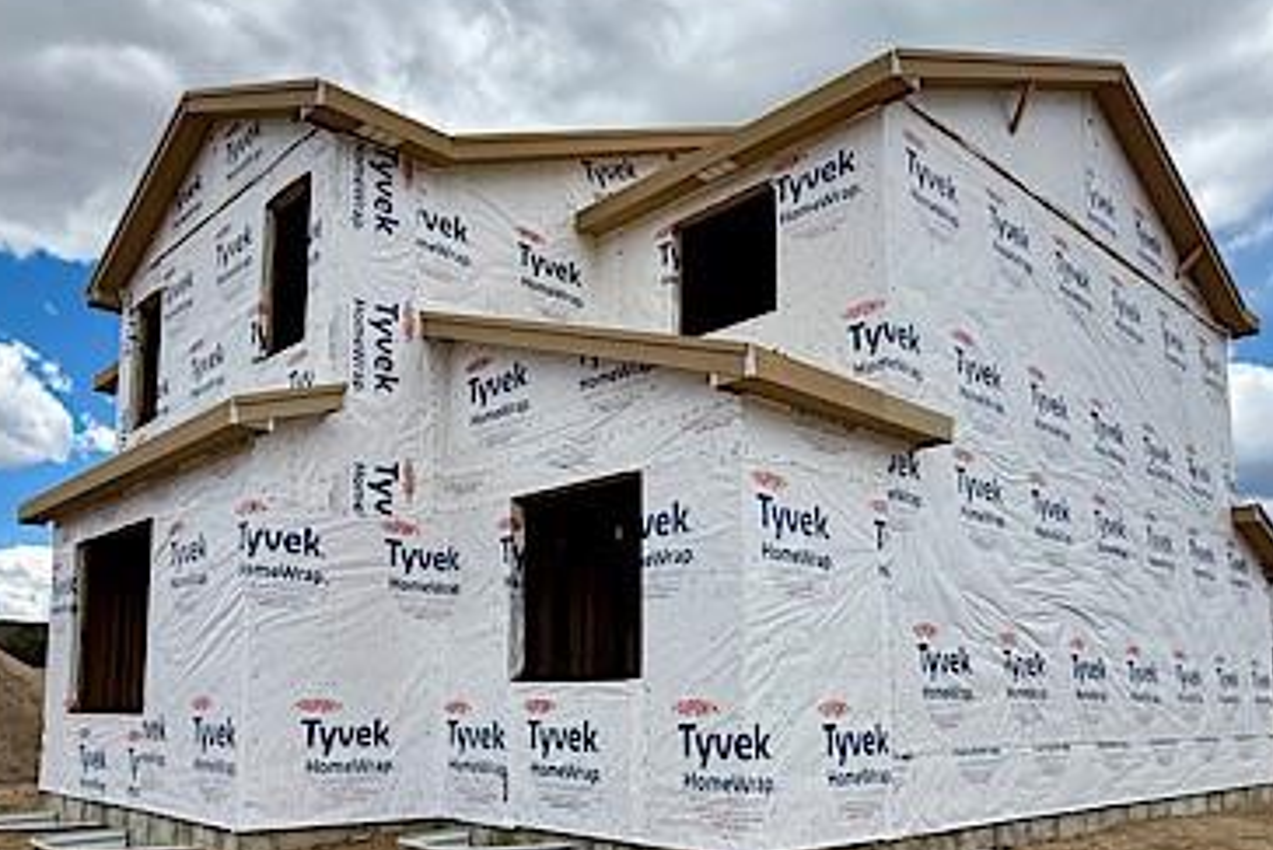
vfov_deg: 42.7
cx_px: 591
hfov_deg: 61.8
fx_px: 1061
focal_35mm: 30
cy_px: 600
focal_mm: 2.22
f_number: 2.2
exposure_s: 1/1901
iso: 50
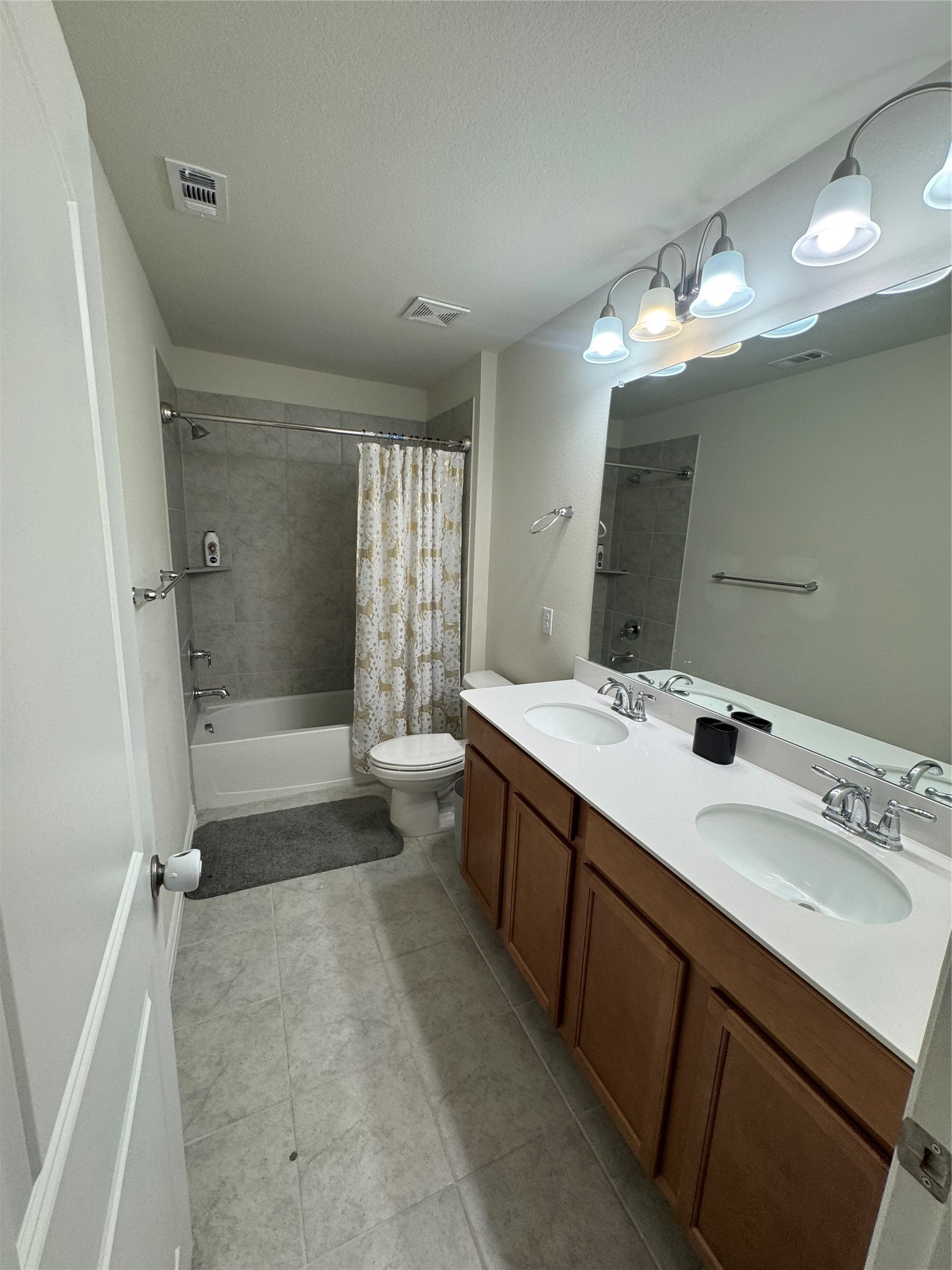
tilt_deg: -11.2
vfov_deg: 102.1
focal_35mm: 14
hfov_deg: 85.7
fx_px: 513
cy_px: 635
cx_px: 476
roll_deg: -2.1
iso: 125
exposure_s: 1/120
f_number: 2.2
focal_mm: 2.22
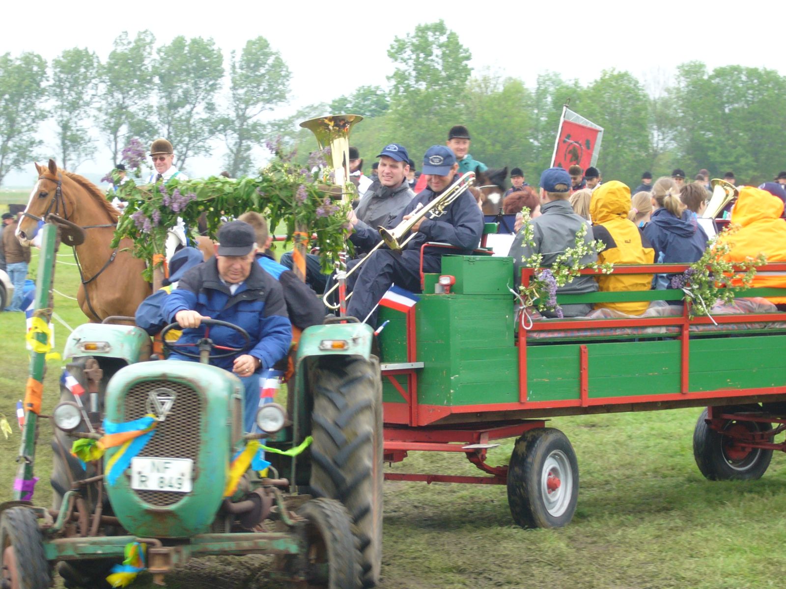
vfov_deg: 14.1
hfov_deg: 18.7
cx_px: 393
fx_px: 2384
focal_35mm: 105
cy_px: 294
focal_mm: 17.4
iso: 100
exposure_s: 1/40
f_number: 5
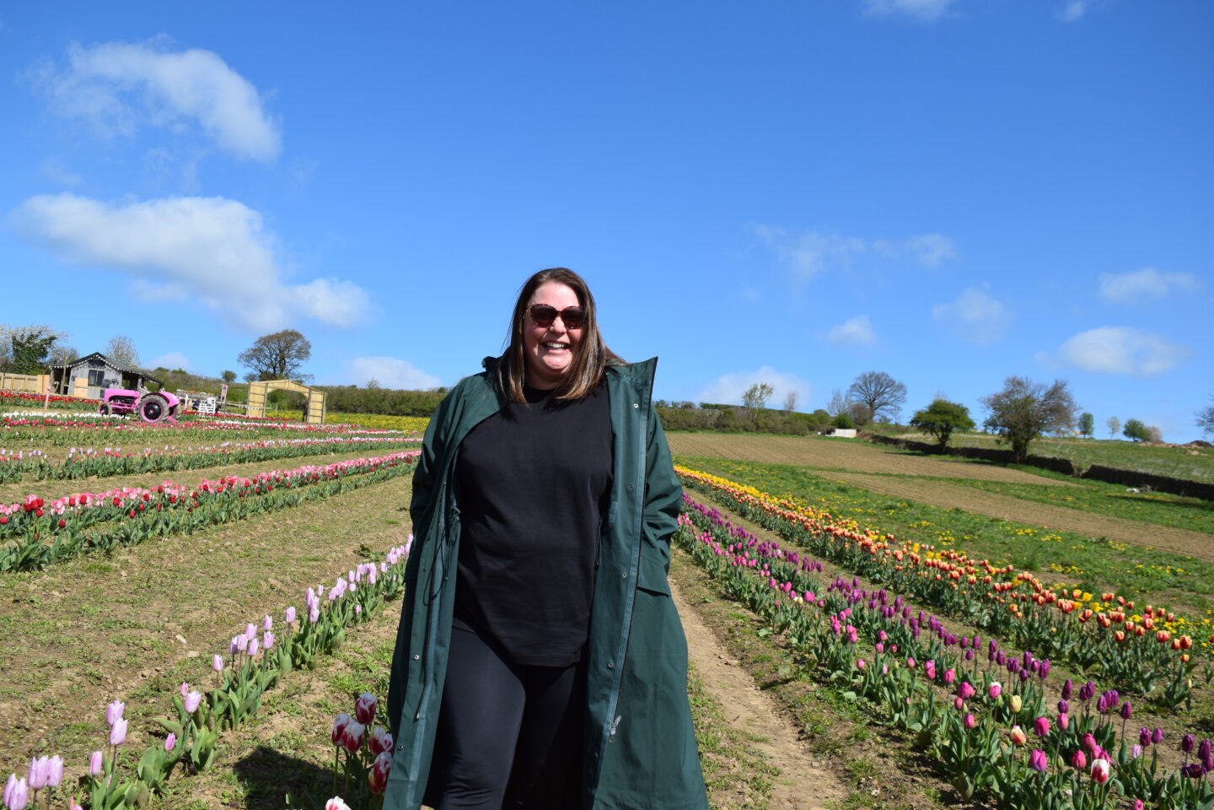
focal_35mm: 30
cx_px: 607
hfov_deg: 61.9
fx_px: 1012
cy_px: 405
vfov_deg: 43.6
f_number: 7.1
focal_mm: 20
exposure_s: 1/1600
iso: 400
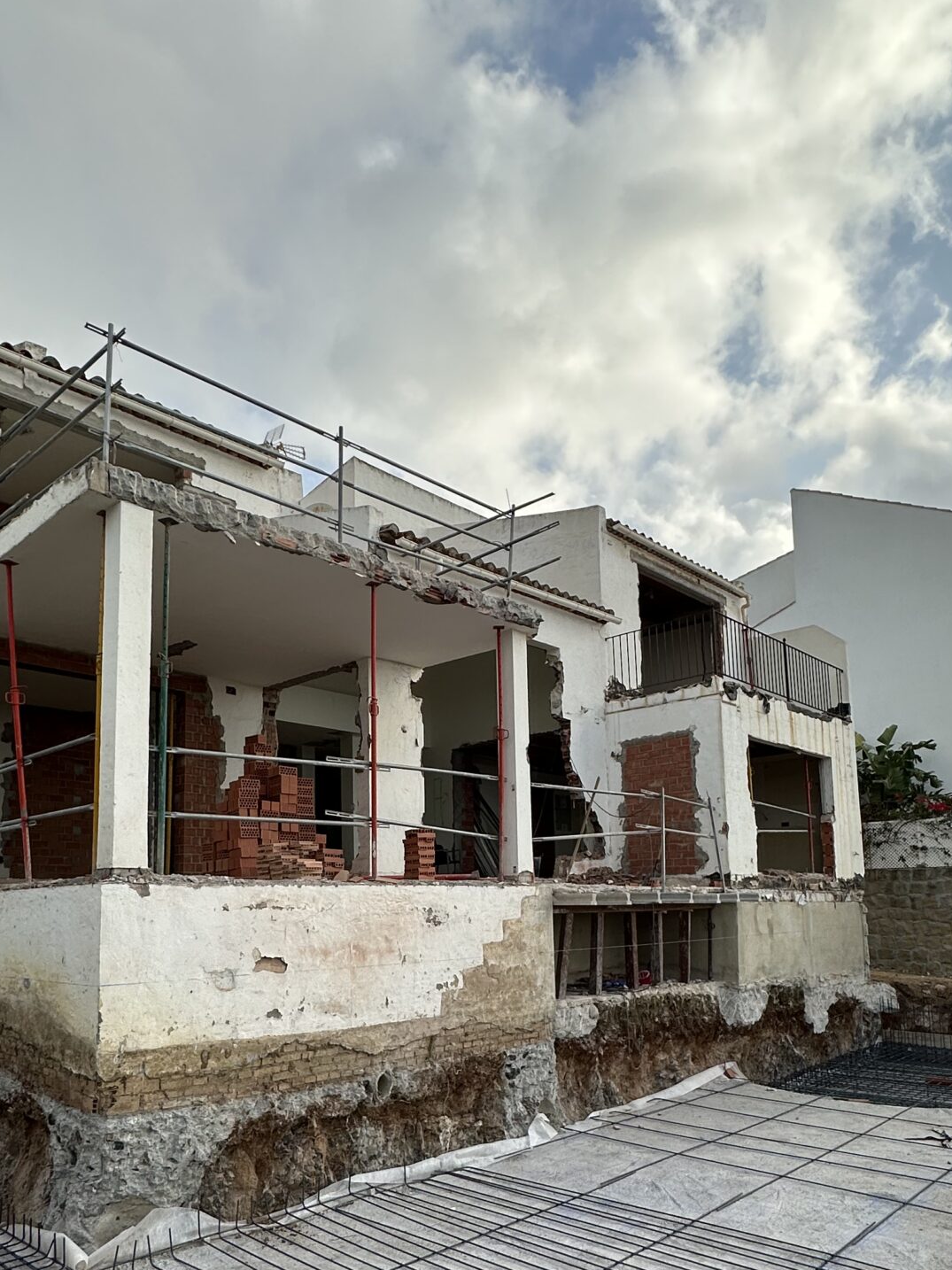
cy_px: 802
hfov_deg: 54.8
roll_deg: +0.2
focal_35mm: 25
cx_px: 453
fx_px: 917
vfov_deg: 68.2
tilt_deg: +7.5
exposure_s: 1/1401
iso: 40
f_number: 2.2
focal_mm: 2.22
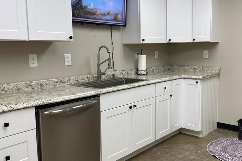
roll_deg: +0.5
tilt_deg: -7.9
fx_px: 255
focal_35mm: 38
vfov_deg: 35.0
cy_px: 84
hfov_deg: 50.2
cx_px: 150
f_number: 1.6
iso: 100
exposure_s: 1/120
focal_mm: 4.2
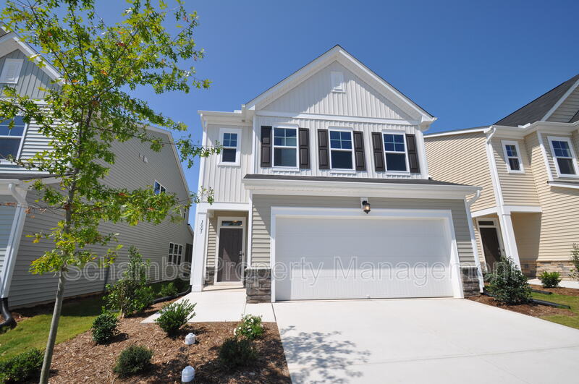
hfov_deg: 100.5
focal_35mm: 15
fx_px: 241
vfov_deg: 77.2
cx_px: 290
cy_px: 192
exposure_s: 1/400
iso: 200
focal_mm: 10
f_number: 10
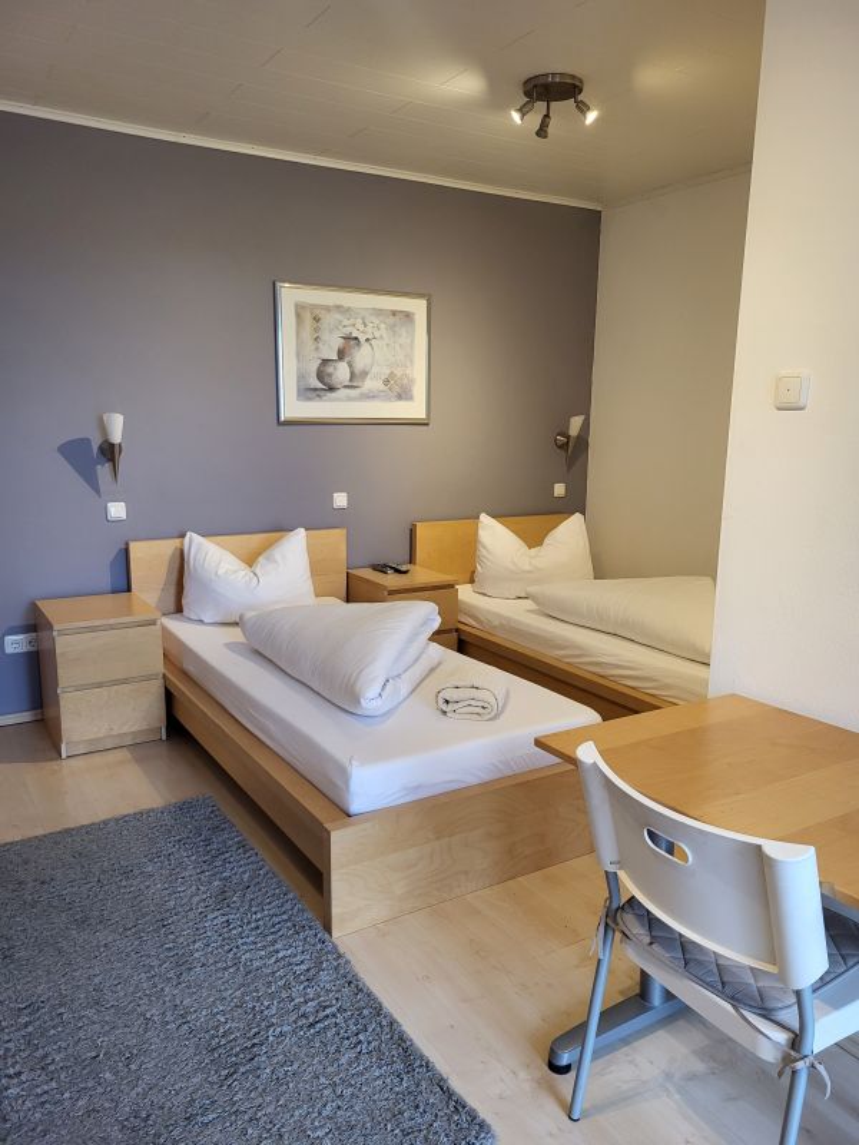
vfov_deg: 67.3
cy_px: 572
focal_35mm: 26
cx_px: 430
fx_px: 860
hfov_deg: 53.1
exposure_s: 1/100
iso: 320
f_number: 1.8
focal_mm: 5.4
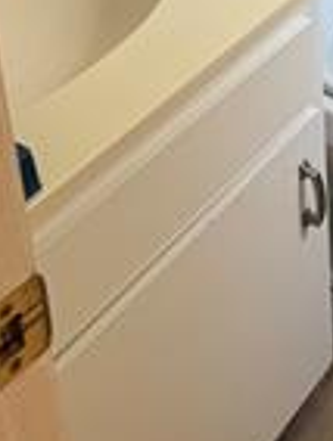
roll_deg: -0.9
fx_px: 1036
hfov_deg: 17.2
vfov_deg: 20.7
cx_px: 436
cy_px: -214
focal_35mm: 81
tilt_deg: -22.0
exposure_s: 1/60
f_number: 1.78
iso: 200
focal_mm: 6.76
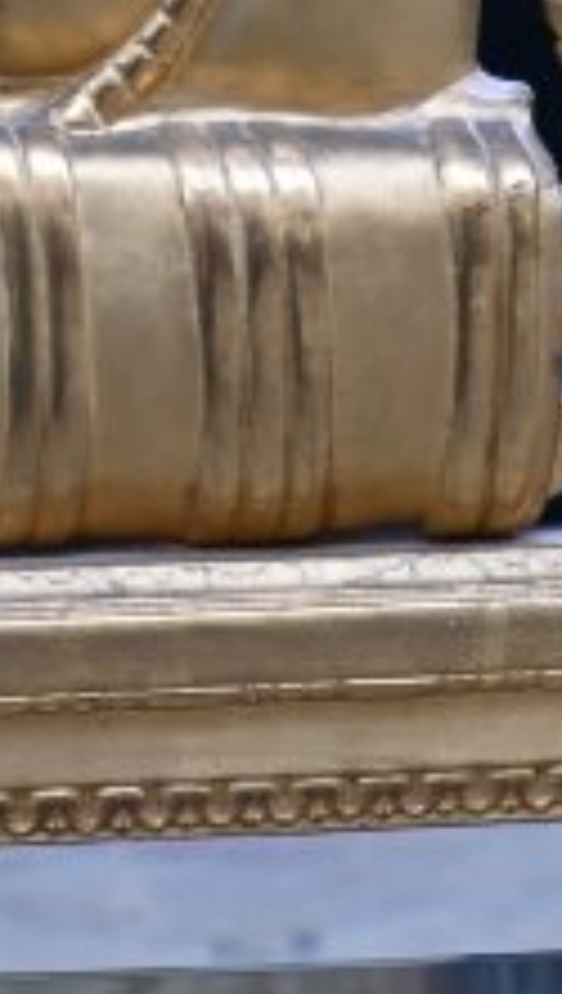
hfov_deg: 5.3
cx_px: 301
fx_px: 6064
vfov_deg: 9.1
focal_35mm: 230
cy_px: 1547
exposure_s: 1/40
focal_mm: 27
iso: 110
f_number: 3.8
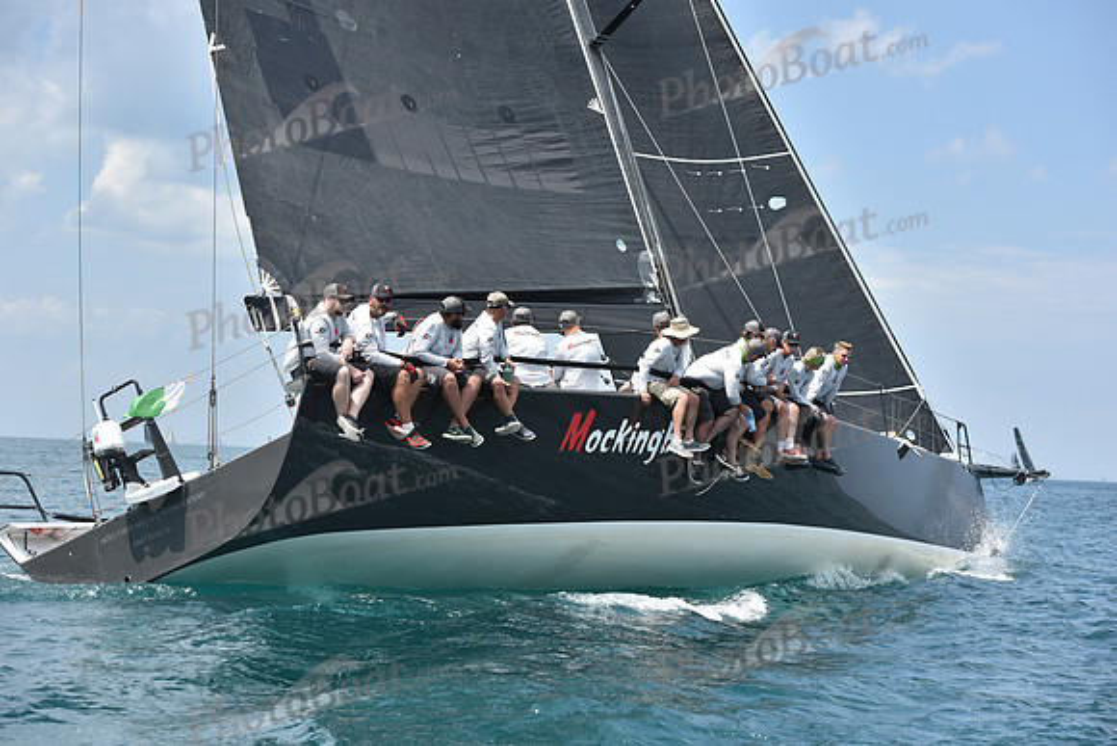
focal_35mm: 70
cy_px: 373
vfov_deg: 19.5
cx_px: 558
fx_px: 2172
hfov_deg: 28.8
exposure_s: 1/1250
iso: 250
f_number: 6.3
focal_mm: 70
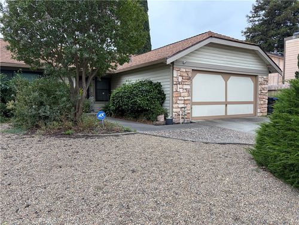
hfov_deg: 67.3
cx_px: 150
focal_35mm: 26
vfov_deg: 53.1
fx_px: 225
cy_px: 112
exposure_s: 1/438
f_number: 1.6
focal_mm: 5.96
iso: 64
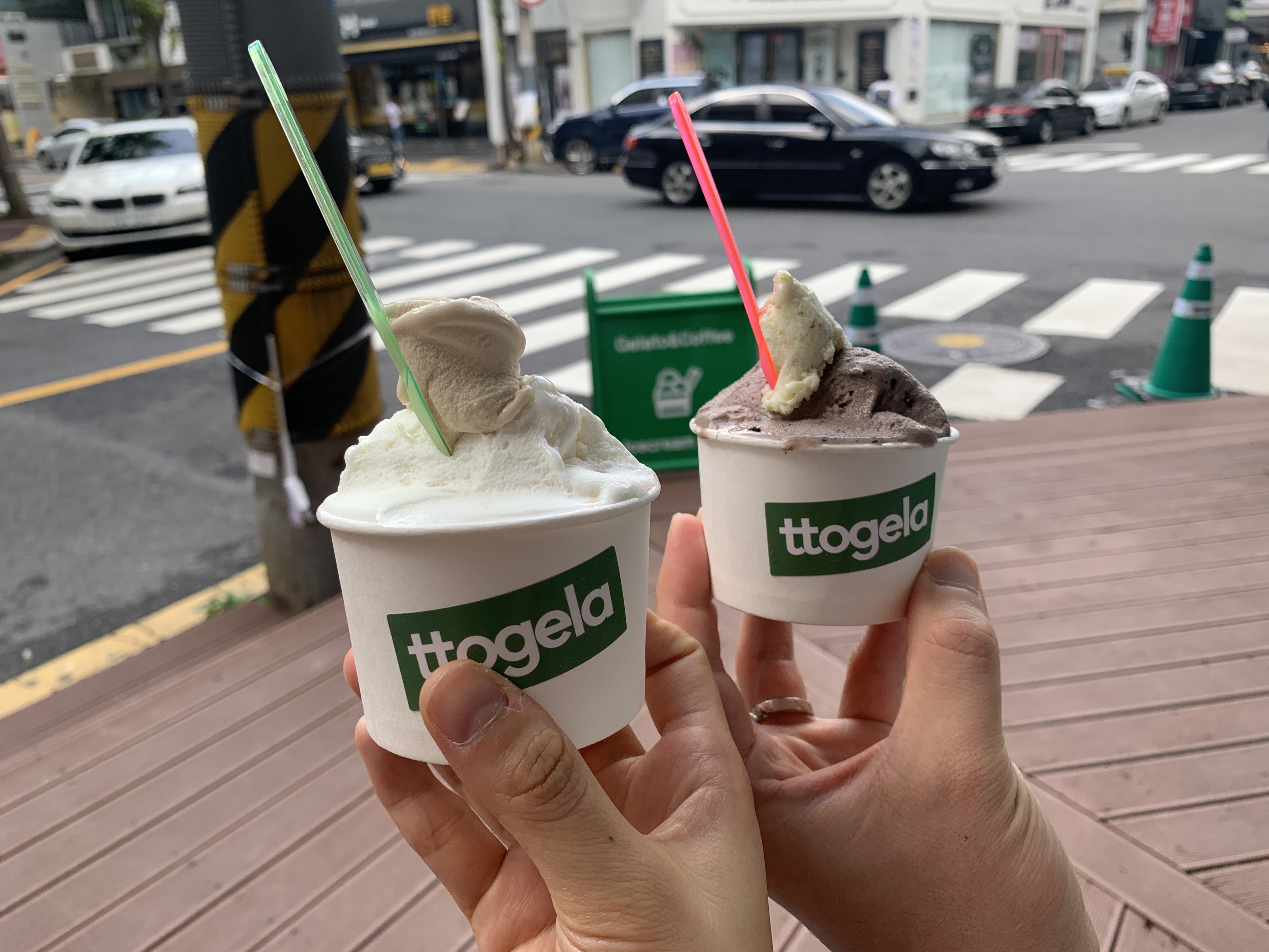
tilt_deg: -20.4
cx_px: 634
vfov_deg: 53.1
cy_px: 476
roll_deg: +3.7
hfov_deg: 67.3
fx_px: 953
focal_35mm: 26
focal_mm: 4.25
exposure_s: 1/241
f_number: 1.8
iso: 25
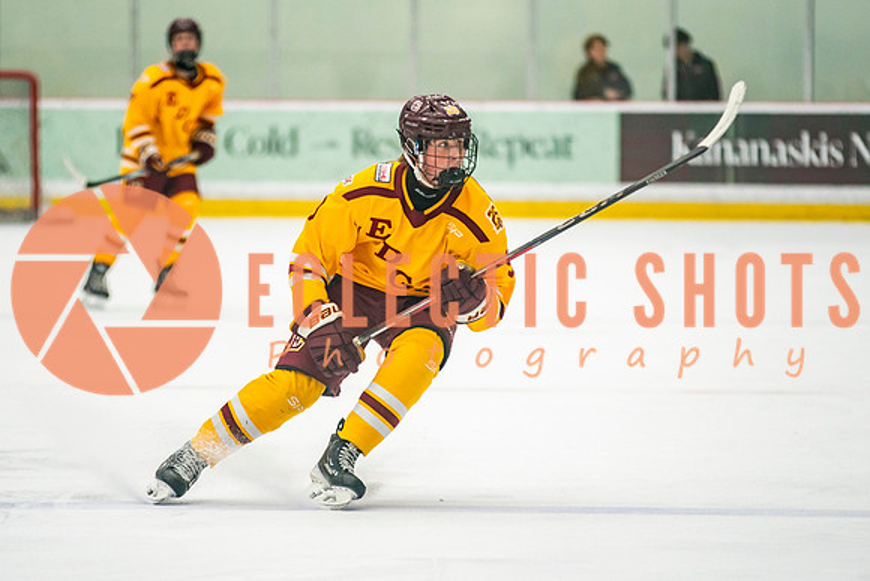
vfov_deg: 4.7
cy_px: 256
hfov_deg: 7.1
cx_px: 415
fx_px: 7022
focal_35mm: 291
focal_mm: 200
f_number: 2.8
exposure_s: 1/640
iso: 1250
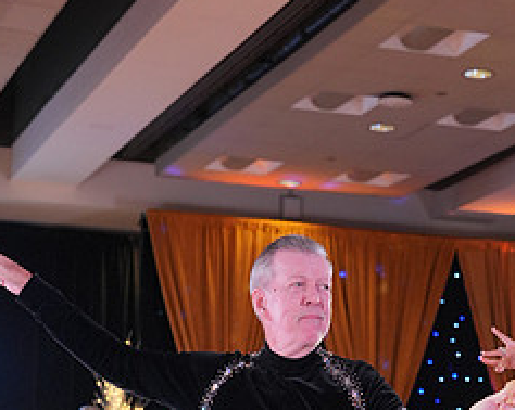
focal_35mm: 115
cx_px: 392
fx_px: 1751
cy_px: 586
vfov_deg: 12.8
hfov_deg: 16.6
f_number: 4
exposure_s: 1/400
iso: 2000
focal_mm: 50
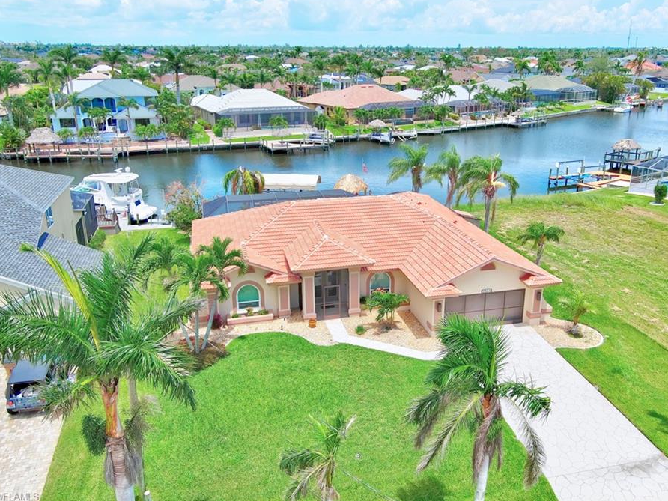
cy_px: 247
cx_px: 369
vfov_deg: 44.2
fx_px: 618
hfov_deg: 56.7
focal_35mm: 32
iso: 100
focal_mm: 10.6
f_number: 2.8
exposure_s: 1/1377
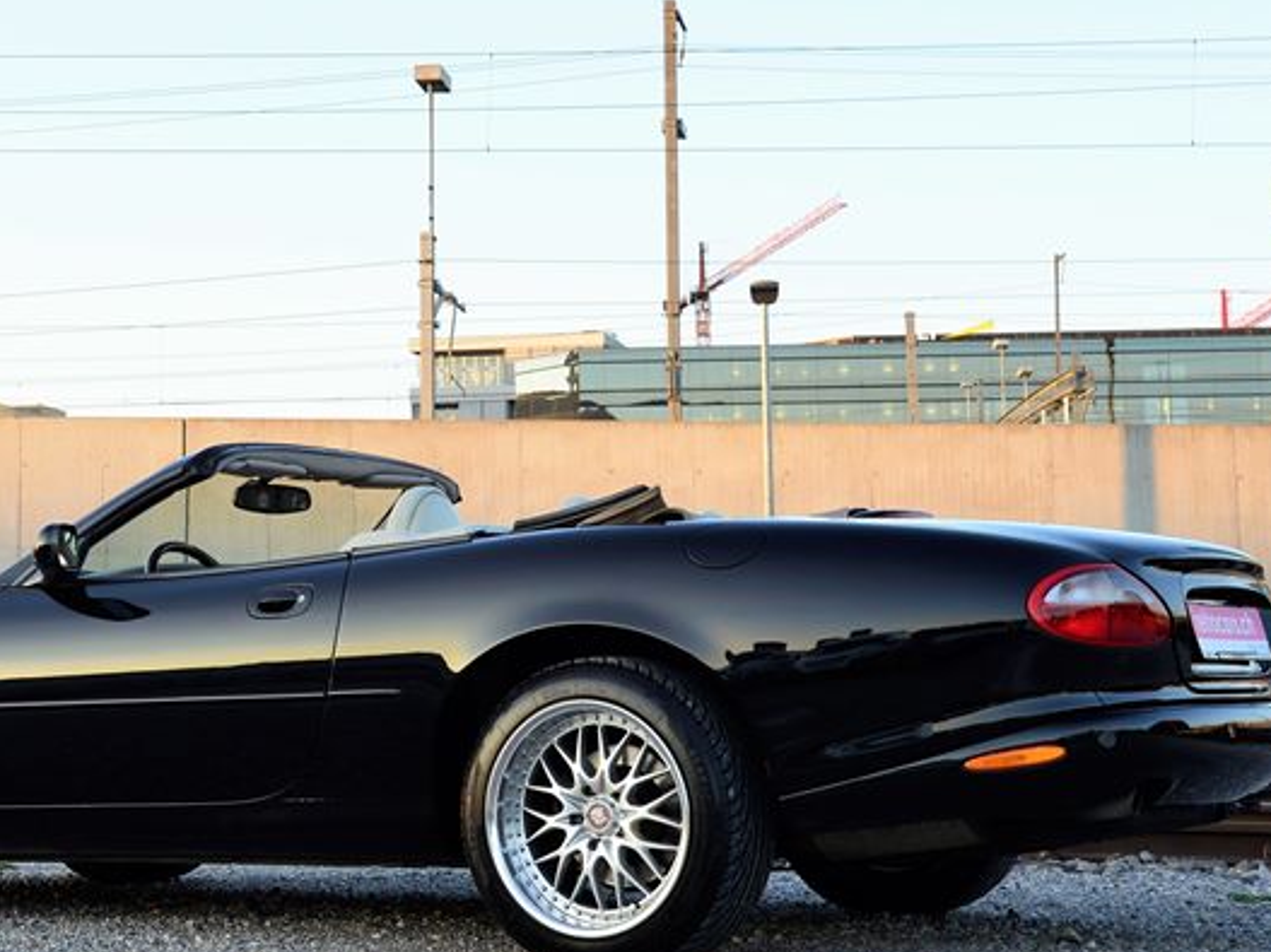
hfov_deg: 27.6
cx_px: 417
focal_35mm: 70
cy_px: 333
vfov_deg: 20.9
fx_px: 2570
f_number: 8
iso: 640
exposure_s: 1/100
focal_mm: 40
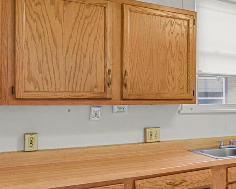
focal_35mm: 44
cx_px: 272
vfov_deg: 34.1
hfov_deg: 34.8
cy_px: 97
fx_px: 307
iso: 250
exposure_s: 2.5
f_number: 8
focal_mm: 17
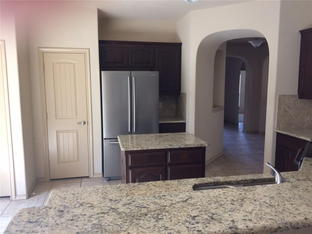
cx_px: 156
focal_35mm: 29
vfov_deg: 48.2
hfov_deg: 61.7
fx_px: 261
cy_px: 117
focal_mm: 4.15
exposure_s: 1/30
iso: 32
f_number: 2.2
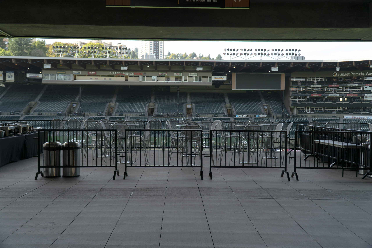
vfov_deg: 36.9
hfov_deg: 53.1
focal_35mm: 36
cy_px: 124
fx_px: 372
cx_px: 186
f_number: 4
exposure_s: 1/500
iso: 200
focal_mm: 24
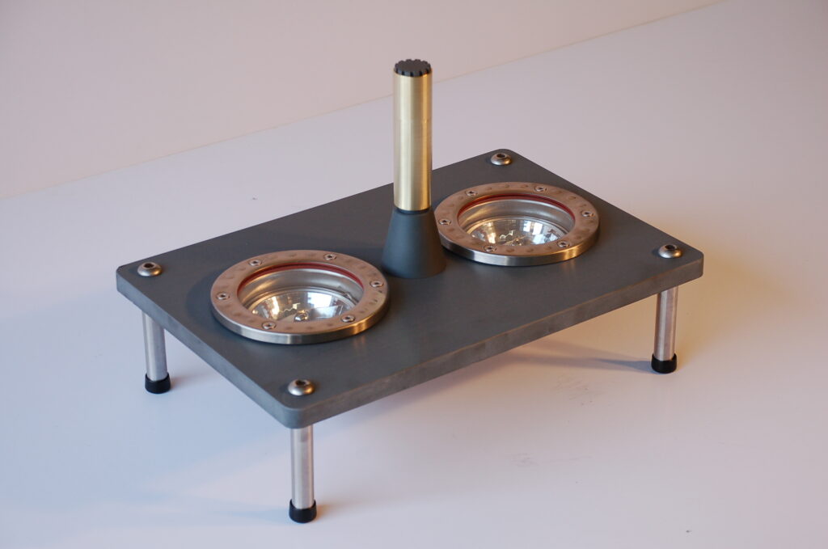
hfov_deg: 23.4
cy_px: 274
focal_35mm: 87
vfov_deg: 15.7
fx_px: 1998
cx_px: 414
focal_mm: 58
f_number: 5.3
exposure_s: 1/250
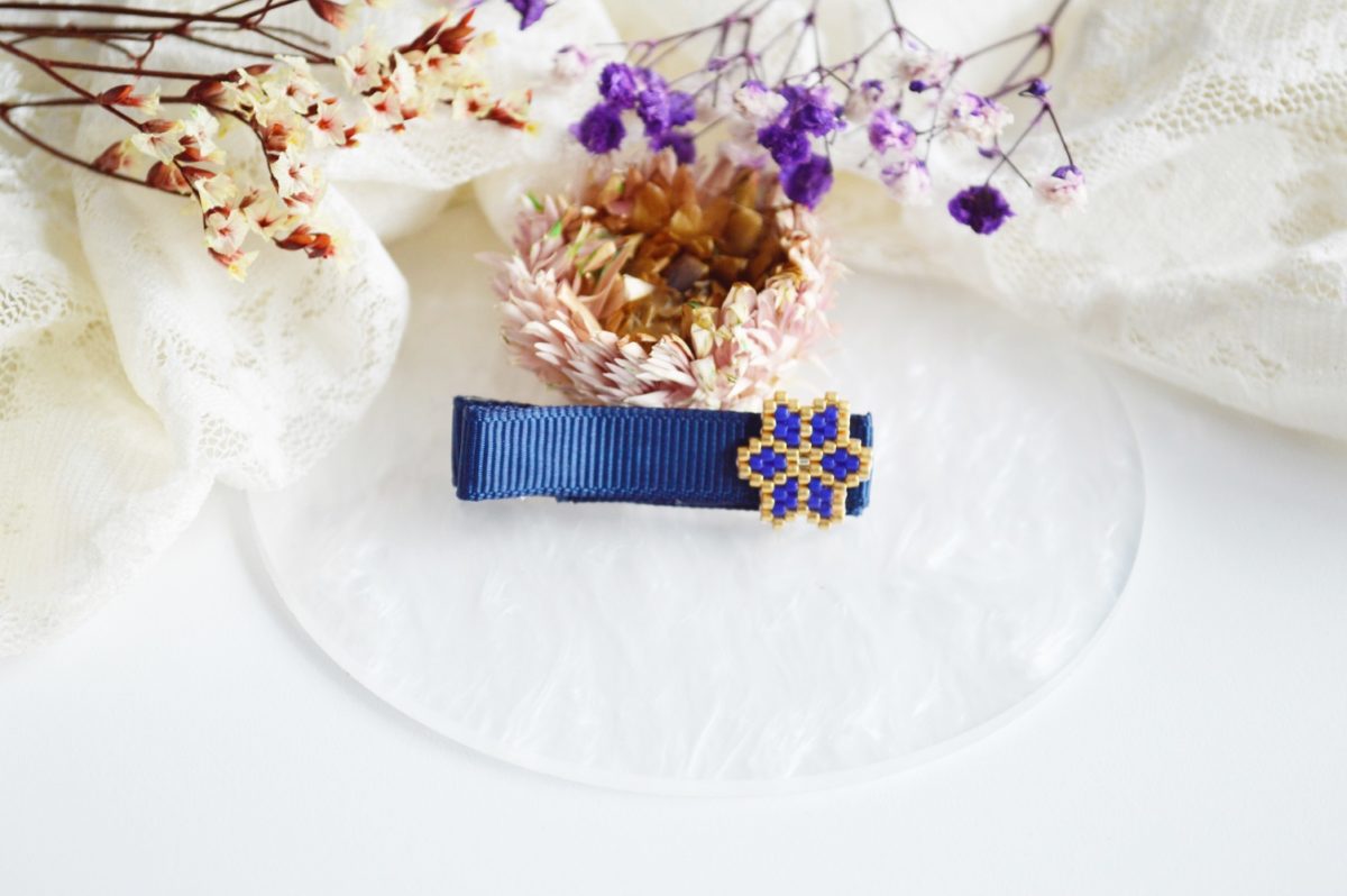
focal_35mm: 75
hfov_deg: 27.0
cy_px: 448
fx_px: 2804
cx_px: 674
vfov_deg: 18.2
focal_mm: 50
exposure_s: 1/125
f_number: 5.6
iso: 280
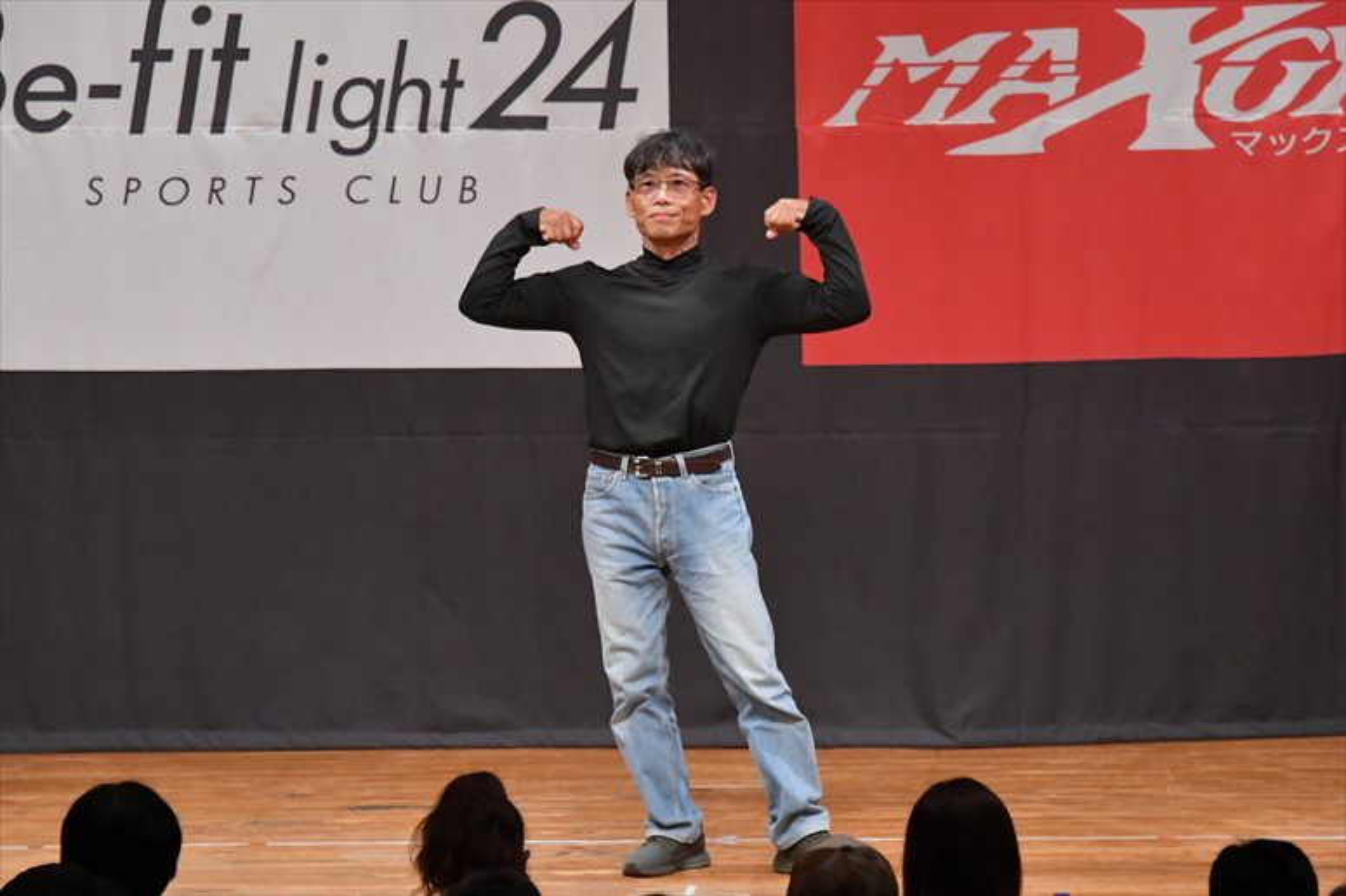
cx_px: 673
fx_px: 10651
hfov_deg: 7.2
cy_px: 448
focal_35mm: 285
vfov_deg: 4.8
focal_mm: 190
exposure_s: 1/400
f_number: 5.6
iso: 6400
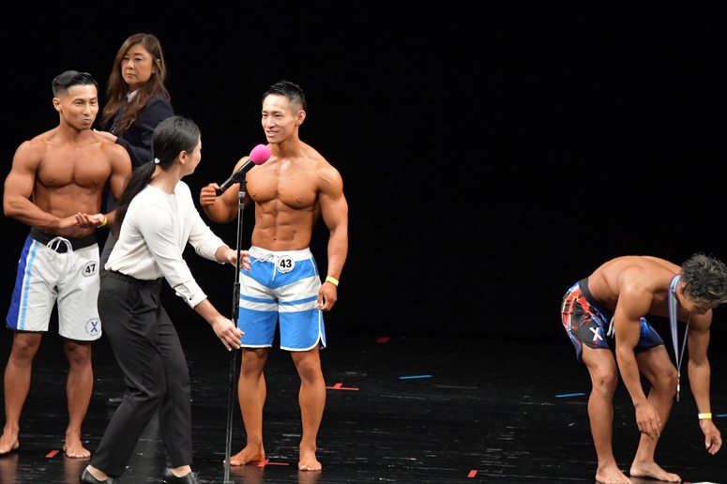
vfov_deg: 4.8
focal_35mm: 285
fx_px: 5753
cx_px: 364
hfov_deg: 7.2
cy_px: 242
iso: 3200
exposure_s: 1/400
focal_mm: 190
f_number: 5.6
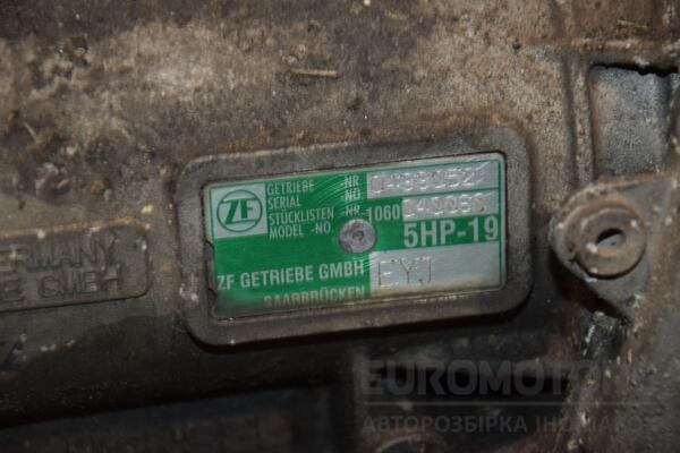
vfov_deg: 9.9
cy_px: 226
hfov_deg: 14.9
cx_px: 340
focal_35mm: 138
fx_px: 2606
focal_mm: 92
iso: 800
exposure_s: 1/60
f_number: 5.6
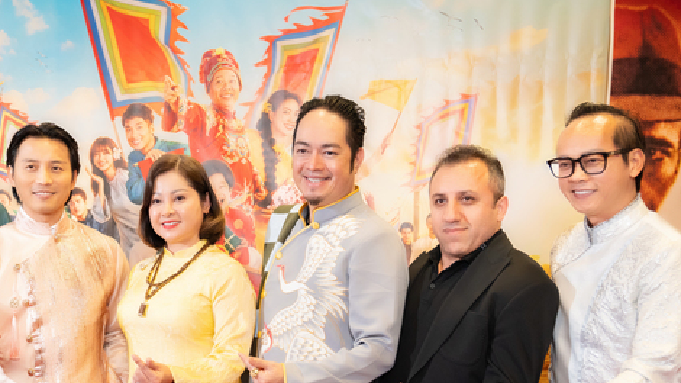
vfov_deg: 20.1
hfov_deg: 34.9
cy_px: 328
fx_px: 1065
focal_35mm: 59
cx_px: 194
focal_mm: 38
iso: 2000
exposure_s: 1/125
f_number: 3.5
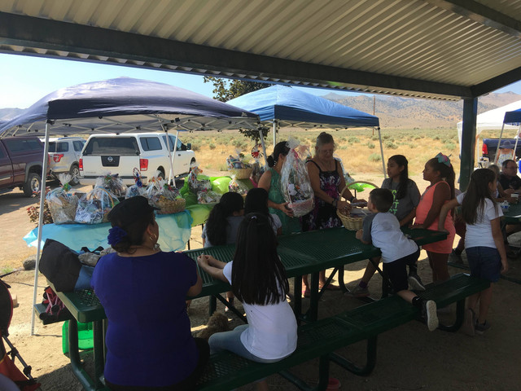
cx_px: 260
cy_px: 196
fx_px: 436
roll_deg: -0.1
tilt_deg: -6.1
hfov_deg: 61.7
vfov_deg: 48.2
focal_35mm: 29
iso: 25
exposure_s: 1/793
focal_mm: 4.15
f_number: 2.2
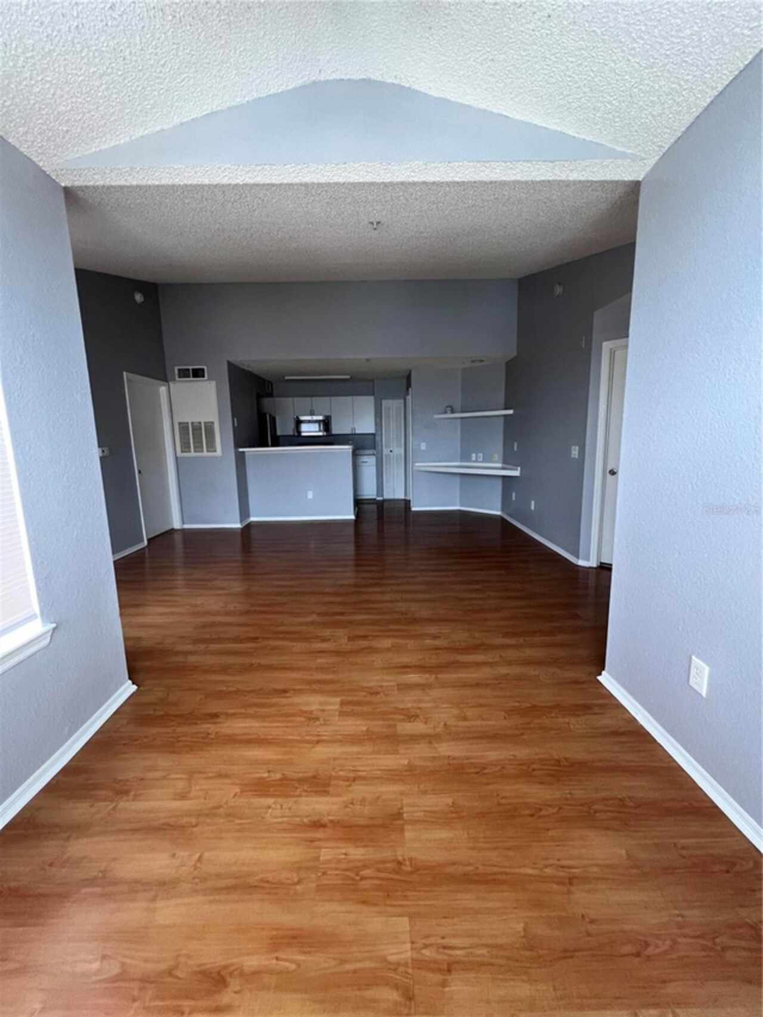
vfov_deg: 106.2
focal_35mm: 13
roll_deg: +1.9
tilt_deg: -9.0
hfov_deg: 89.9
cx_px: 382
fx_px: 382
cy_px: 508
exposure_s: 1/79
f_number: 1.8
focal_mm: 1.57
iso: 250
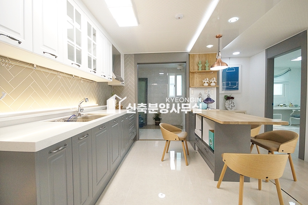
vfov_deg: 77.2
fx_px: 128
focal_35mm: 15
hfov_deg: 100.4
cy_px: 102
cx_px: 154
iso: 3200
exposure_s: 1/160
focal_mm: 10
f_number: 9
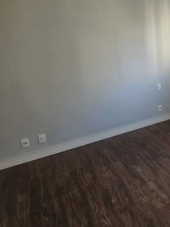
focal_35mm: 28
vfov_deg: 62.6
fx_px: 183
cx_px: 173
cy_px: 86
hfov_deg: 42.4
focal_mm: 2.2
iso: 80
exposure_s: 1/60
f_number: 2.2
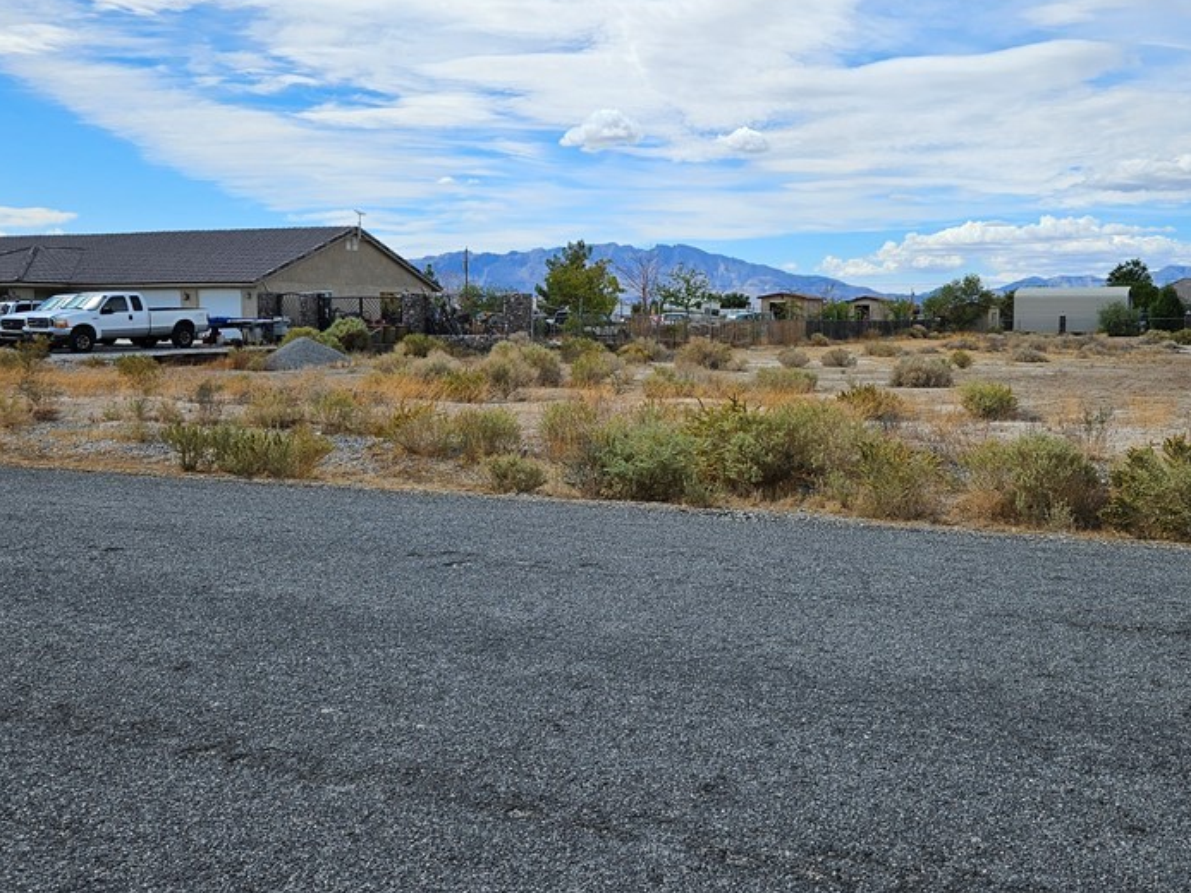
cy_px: 380
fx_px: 1170
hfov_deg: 53.6
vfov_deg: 41.7
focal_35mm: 34
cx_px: 710
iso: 25
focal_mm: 5.4
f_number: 1.8
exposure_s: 1/2664
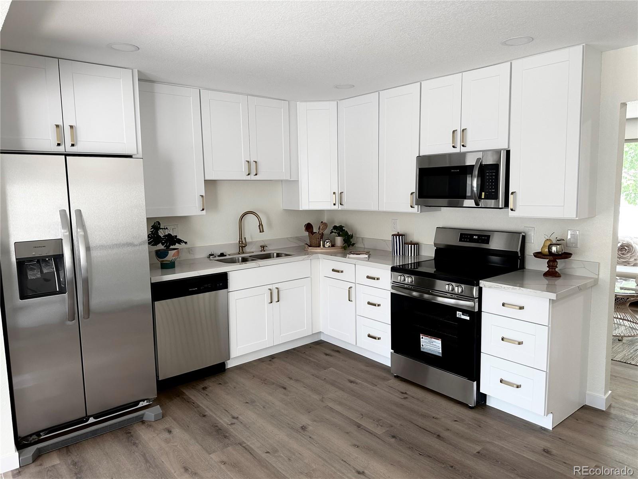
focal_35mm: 24
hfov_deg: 71.6
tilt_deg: -5.2
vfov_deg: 56.8
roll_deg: +0.8
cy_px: 240
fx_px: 442
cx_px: 319
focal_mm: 6.86
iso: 100
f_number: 1.78
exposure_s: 1/120
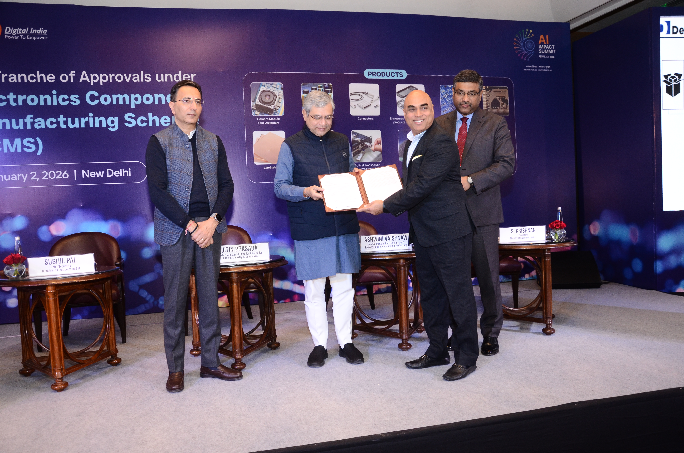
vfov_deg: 41.5
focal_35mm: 32
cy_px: 226
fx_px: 597
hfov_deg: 59.6
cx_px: 342
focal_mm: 21
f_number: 4
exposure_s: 1/125
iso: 1000
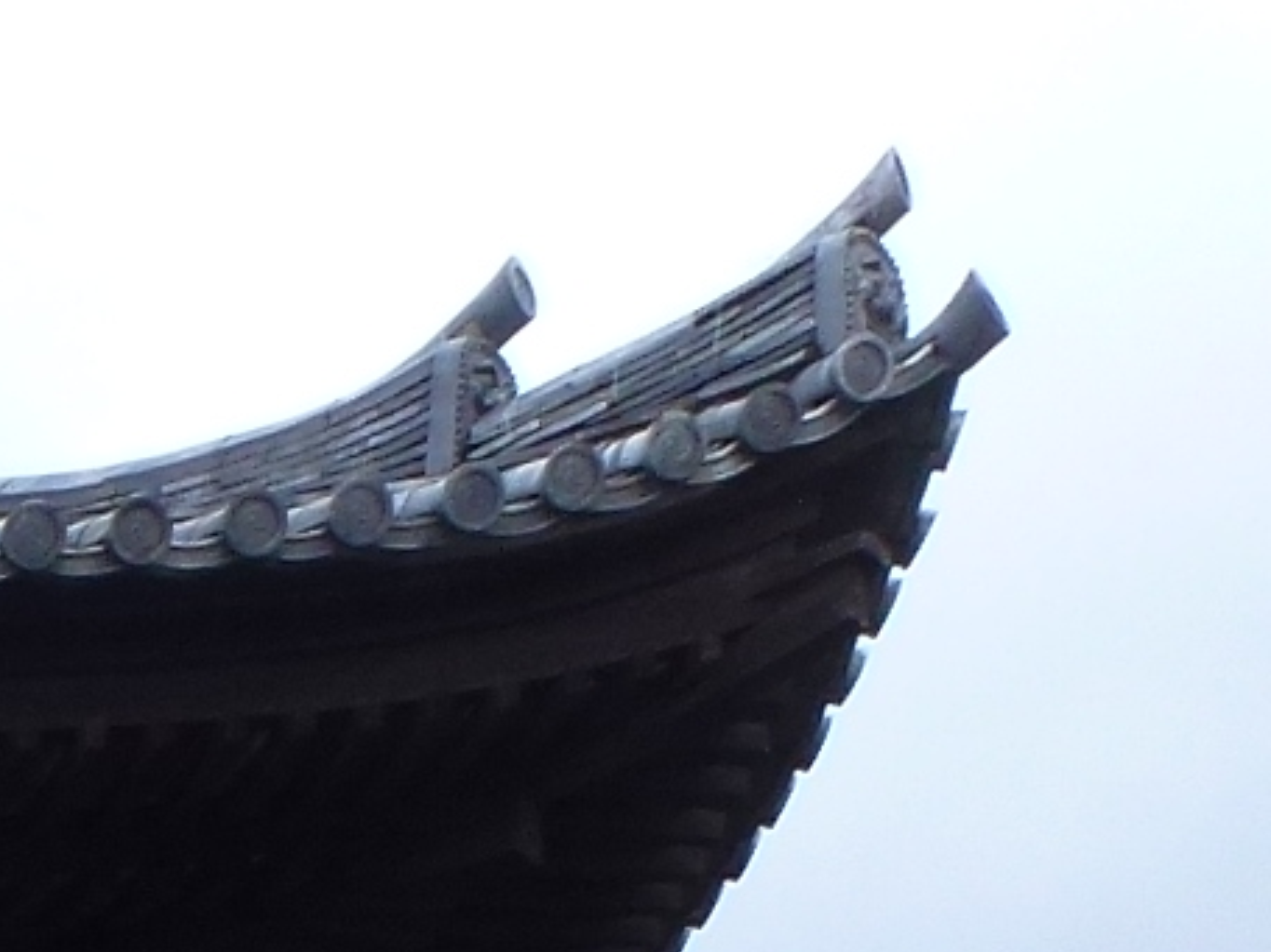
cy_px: 2423
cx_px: -1288
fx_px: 4956
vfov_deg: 9.5
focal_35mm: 135
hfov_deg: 12.7
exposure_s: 1/125
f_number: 4
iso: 100
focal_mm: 4.3
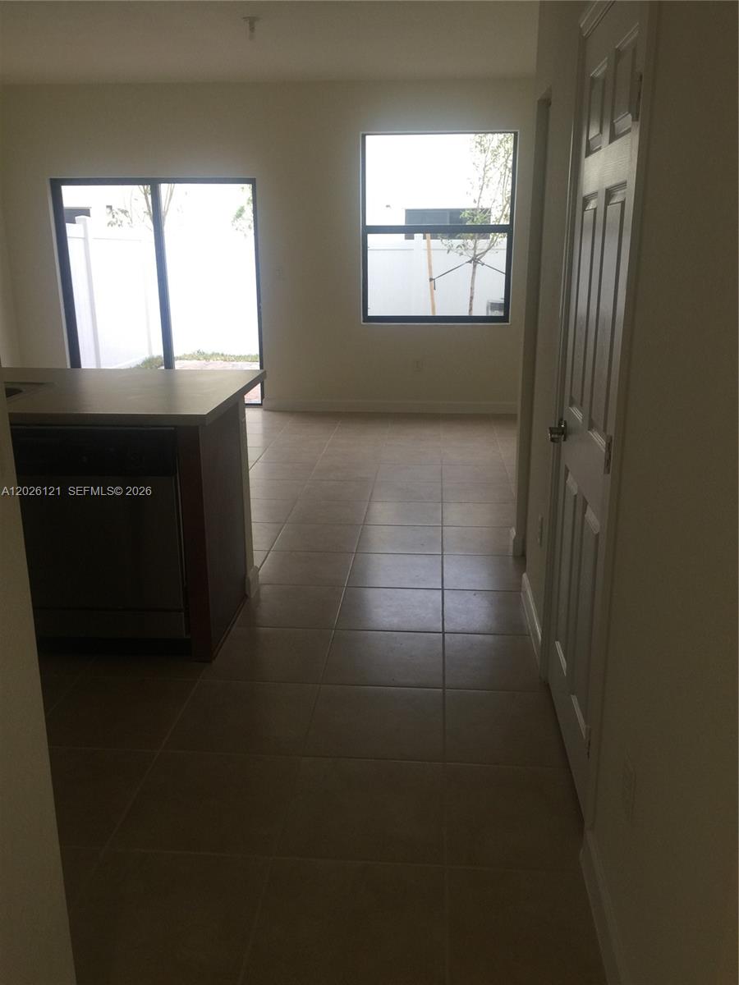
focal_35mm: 29
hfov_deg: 48.2
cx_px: 370
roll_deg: +0.3
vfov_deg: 61.7
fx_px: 825
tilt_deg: -15.9
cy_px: 492
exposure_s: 1/30
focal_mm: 4.15
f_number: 2.2
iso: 32
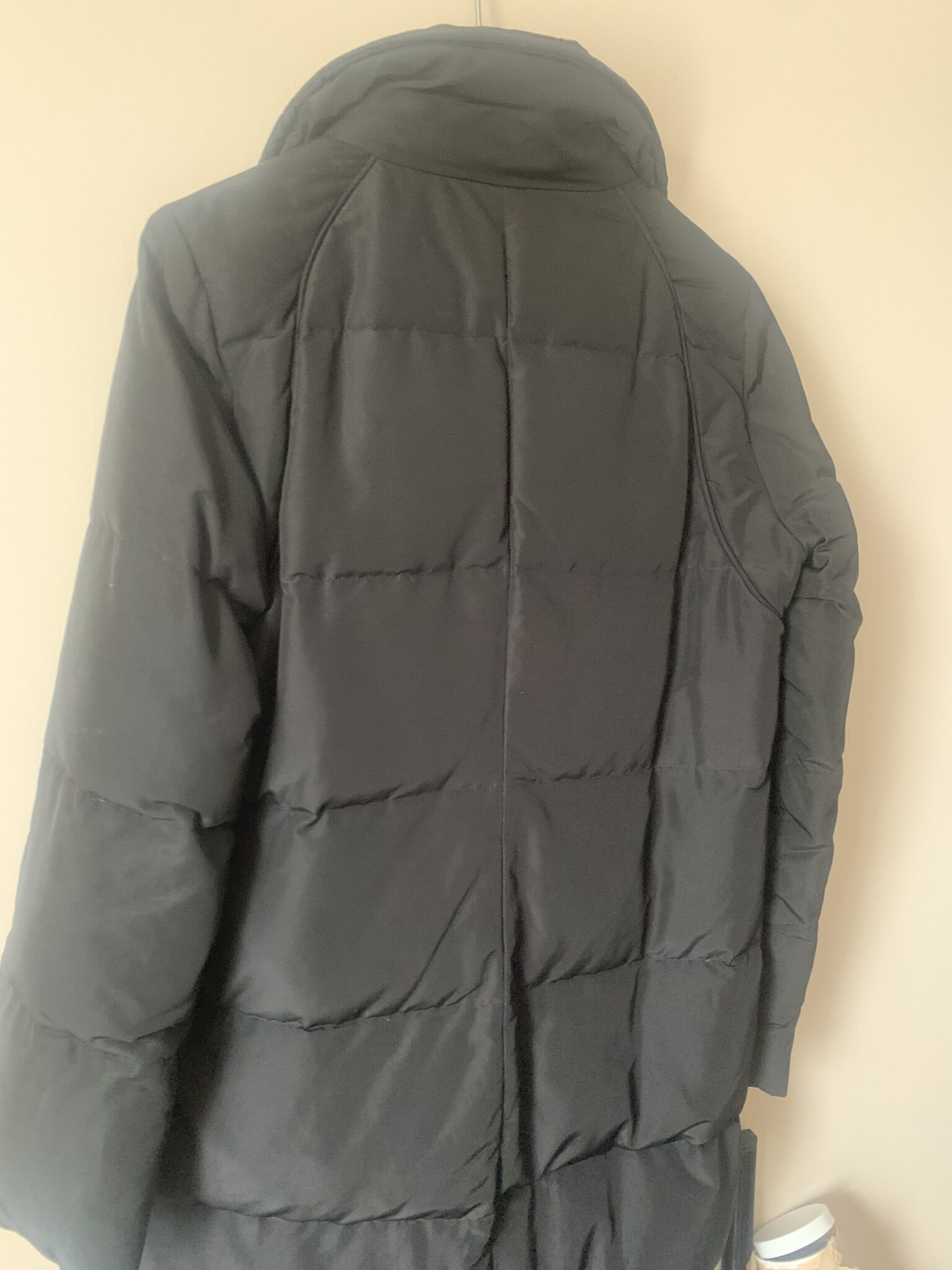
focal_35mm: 26
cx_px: 476
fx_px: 953
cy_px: 635
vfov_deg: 67.3
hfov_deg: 53.1
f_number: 1.8
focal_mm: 4.25
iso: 500
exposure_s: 1/30
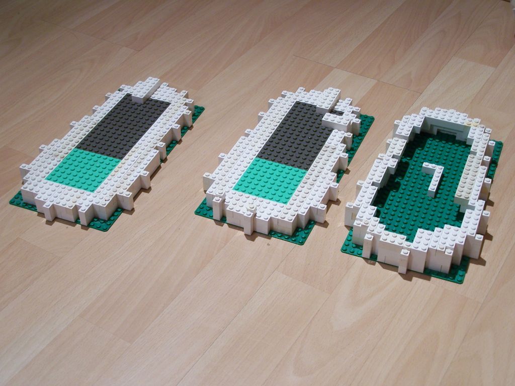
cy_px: 193
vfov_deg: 26.1
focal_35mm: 56
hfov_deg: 34.3
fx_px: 833
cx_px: 258
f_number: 3.1
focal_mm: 9.3
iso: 80
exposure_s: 1/3
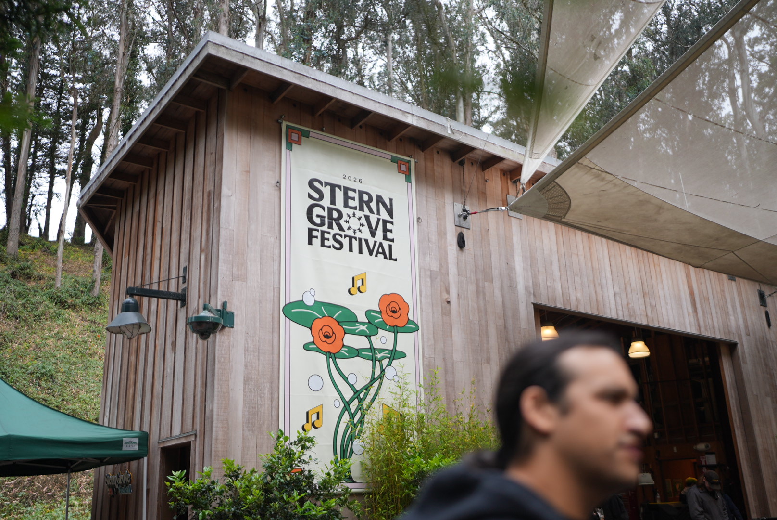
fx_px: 756
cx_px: 388
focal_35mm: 35
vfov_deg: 37.9
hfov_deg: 54.4
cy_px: 260
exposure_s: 1/1600
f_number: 1.4
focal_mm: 35
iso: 320
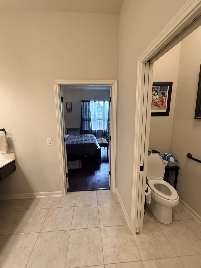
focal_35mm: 15
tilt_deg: -10.2
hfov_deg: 81.7
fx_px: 116
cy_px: 137
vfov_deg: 98.2
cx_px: 97
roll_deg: -0.8
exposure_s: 1/120
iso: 500
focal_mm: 2.22
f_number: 2.2
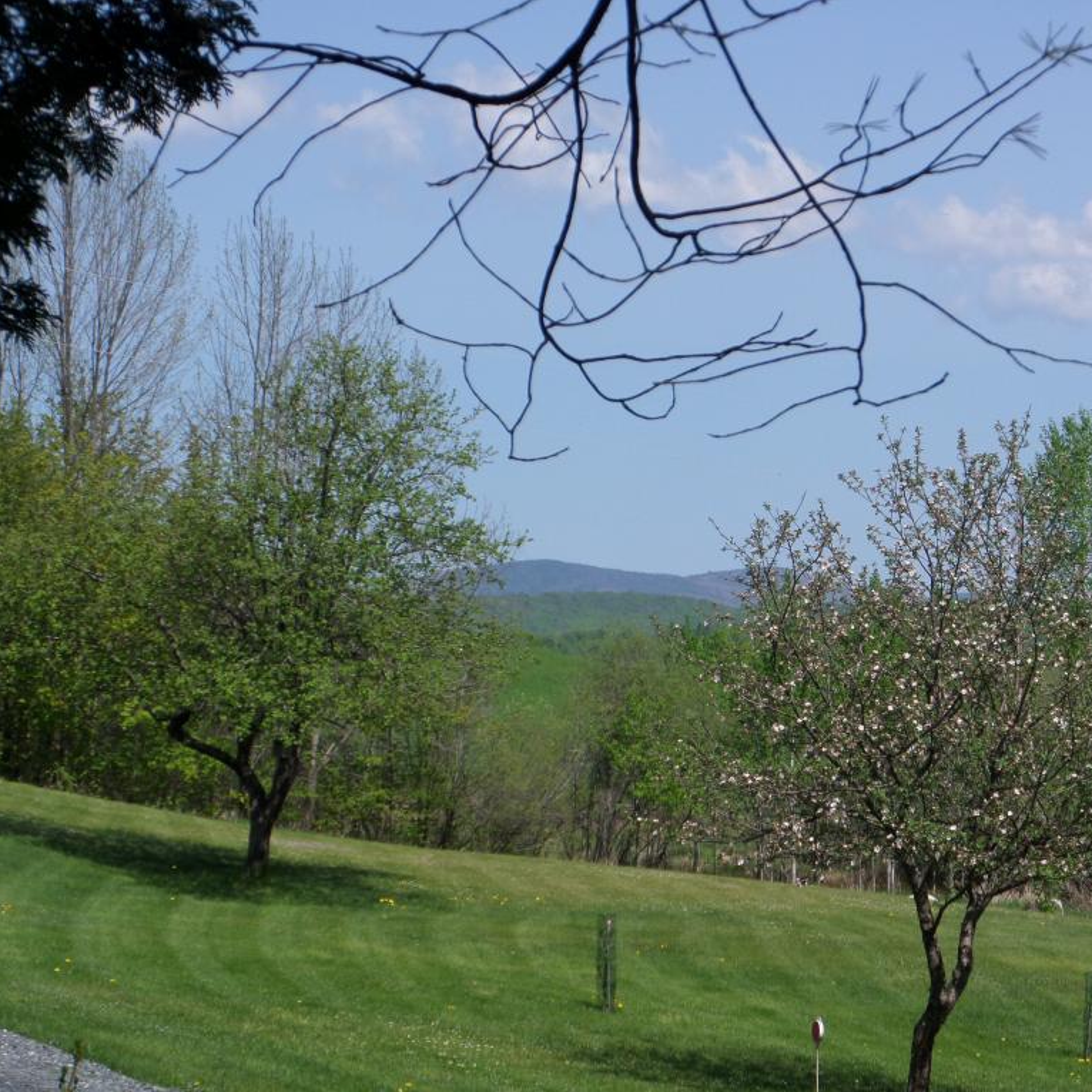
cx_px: 681
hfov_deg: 16.7
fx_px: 3712
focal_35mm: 104
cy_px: 546
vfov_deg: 16.7
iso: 100
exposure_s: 1/750
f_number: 4.4
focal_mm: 14.3
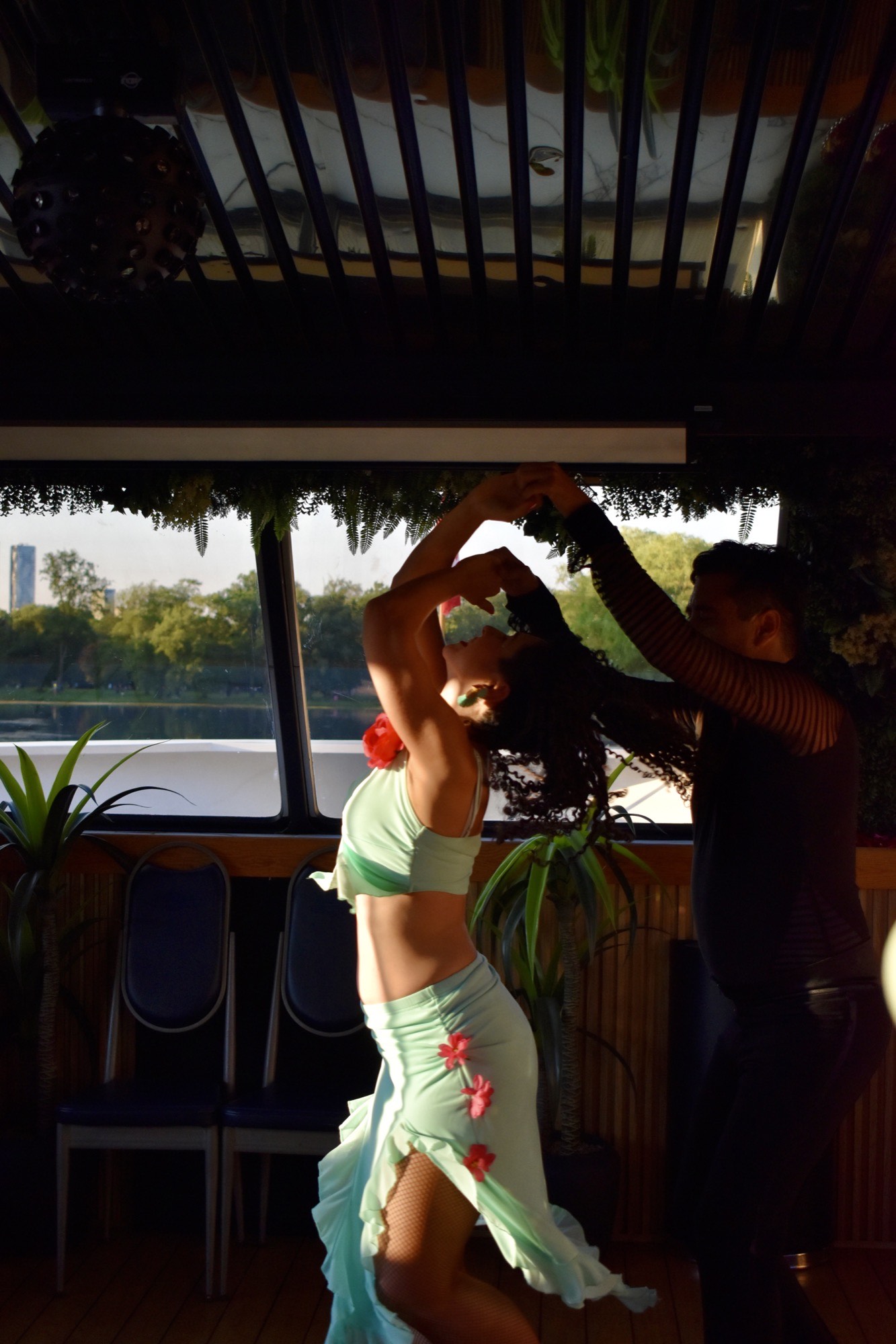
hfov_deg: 28.1
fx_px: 1792
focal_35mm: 48
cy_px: 672
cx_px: 448
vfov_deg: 41.1
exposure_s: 1/500
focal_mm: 32
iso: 800
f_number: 4.5
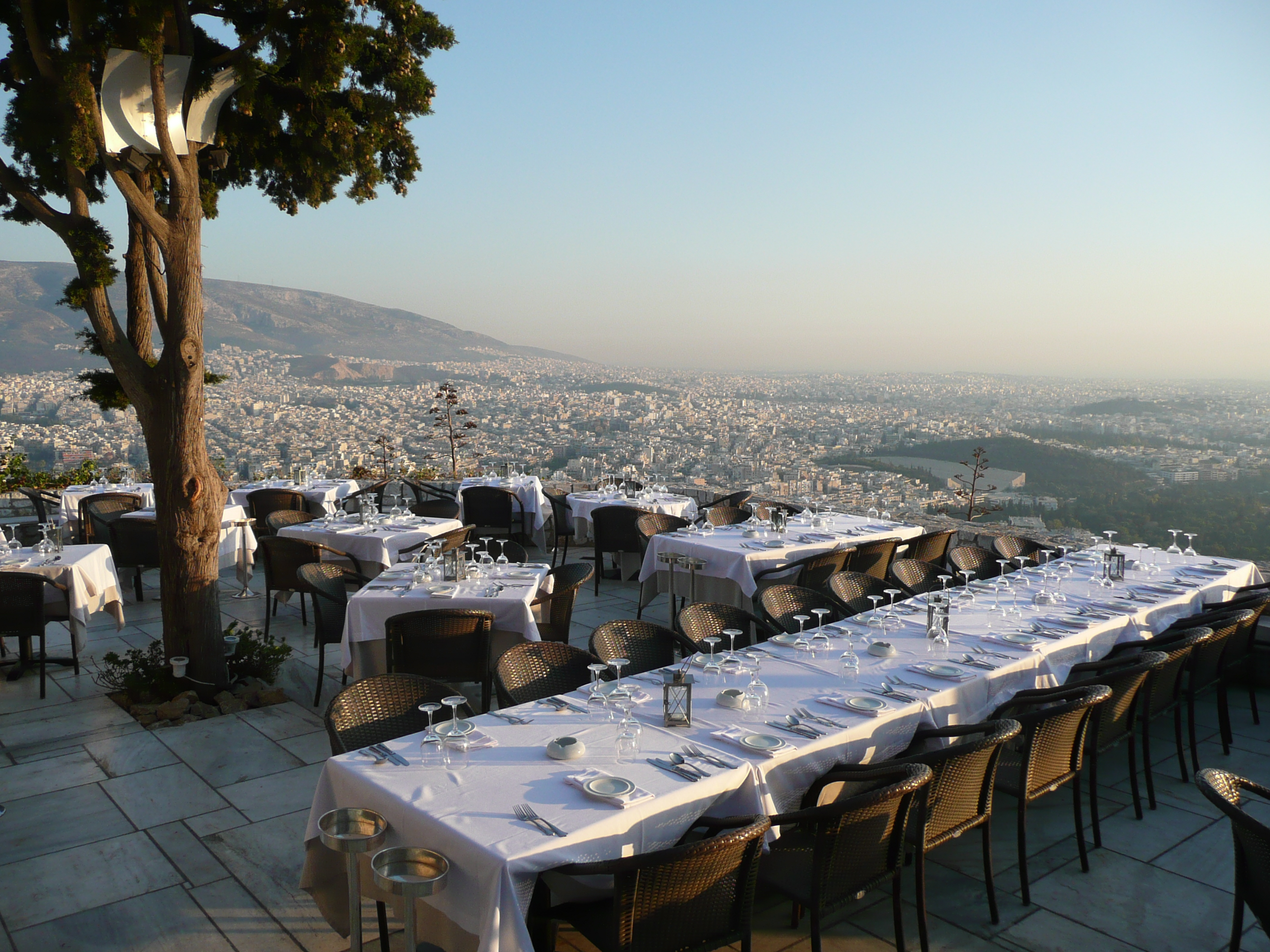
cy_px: 476
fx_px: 1027
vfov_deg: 49.7
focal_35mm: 28
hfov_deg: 63.4
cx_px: 635
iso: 100
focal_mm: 4.6
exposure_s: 1/400
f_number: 3.3
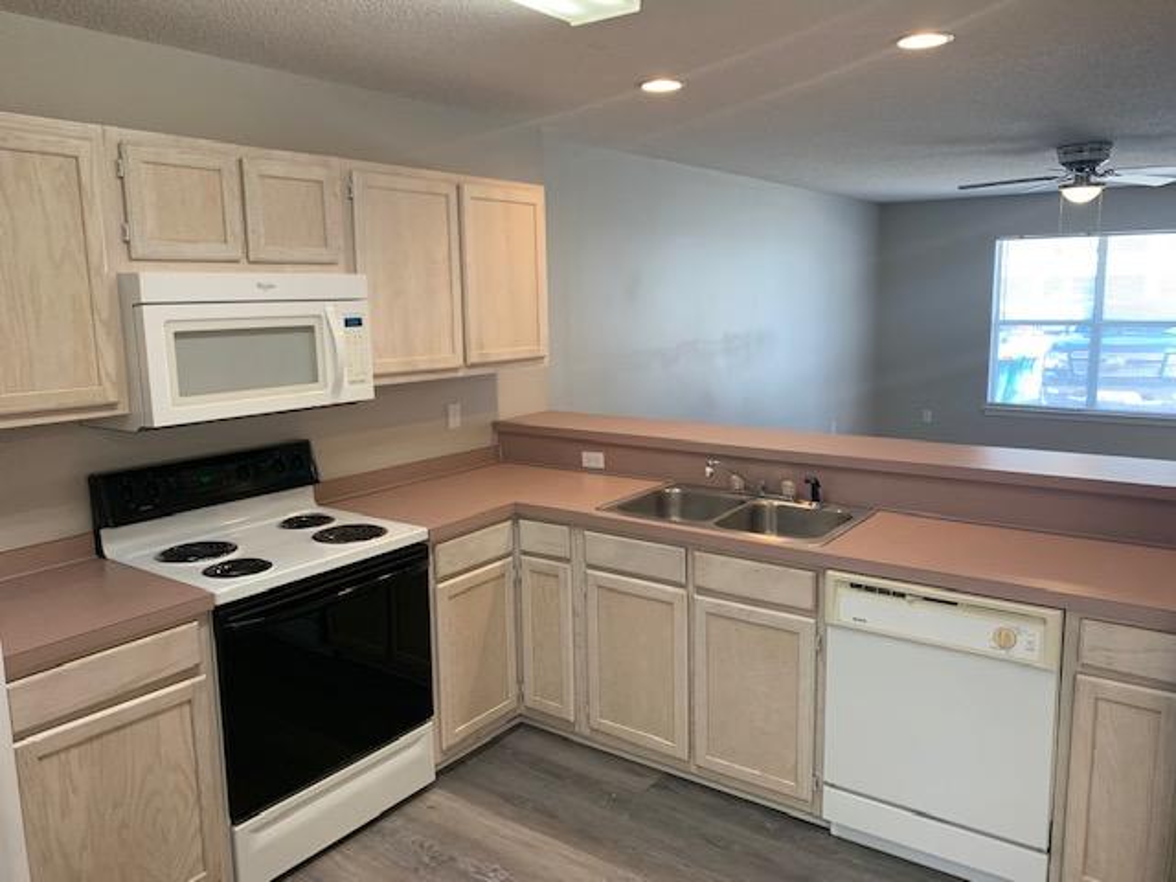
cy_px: 441
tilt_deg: -9.2
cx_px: 588
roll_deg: -0.3
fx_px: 883
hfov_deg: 67.3
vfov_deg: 53.1
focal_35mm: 26
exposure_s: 1/45
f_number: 1.8
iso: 50
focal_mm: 4.25
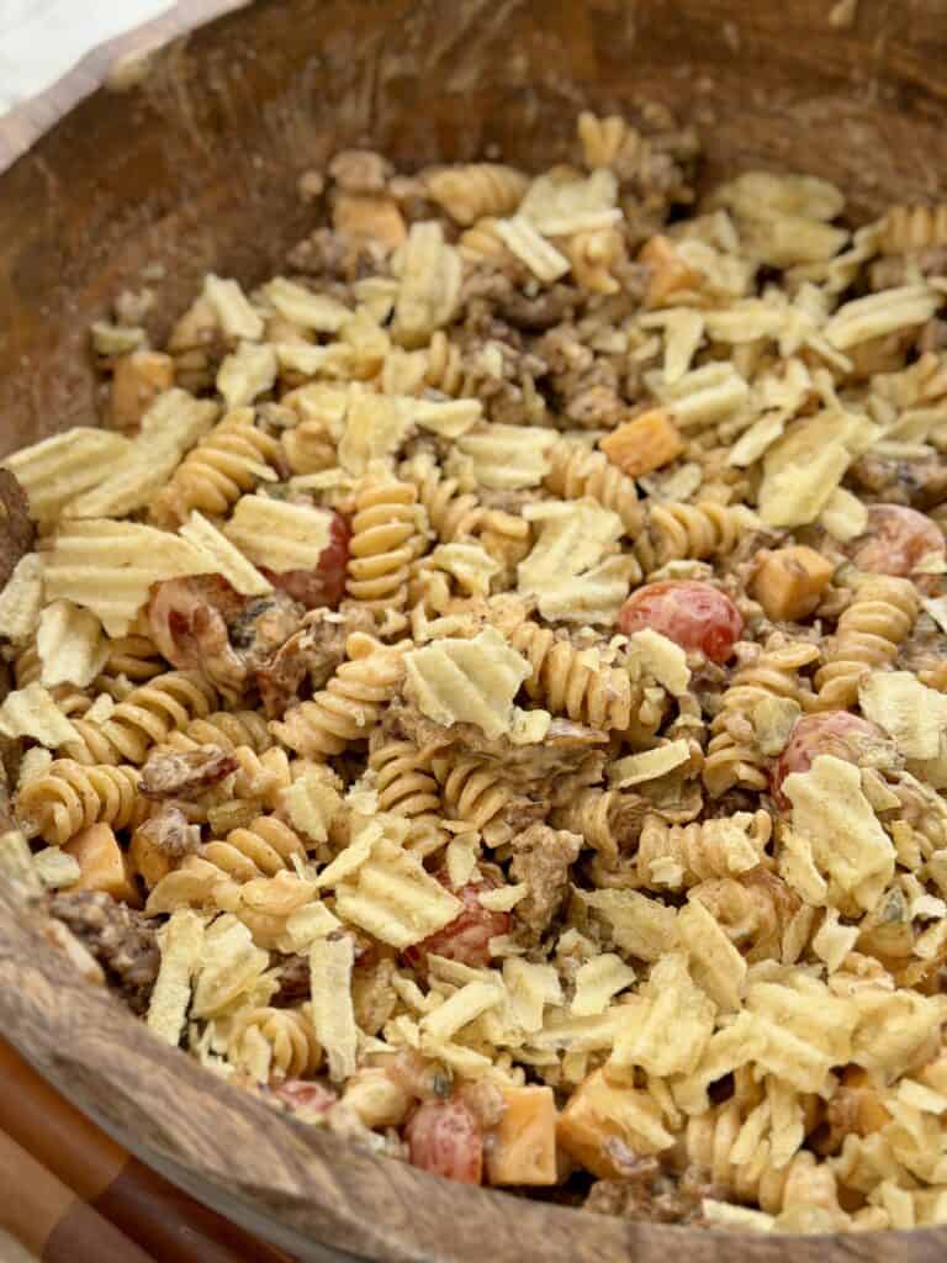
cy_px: 632
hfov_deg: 30.3
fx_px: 1751
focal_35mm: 48
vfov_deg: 39.7
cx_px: 474
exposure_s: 1/837
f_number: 1.78
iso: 64
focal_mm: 6.76
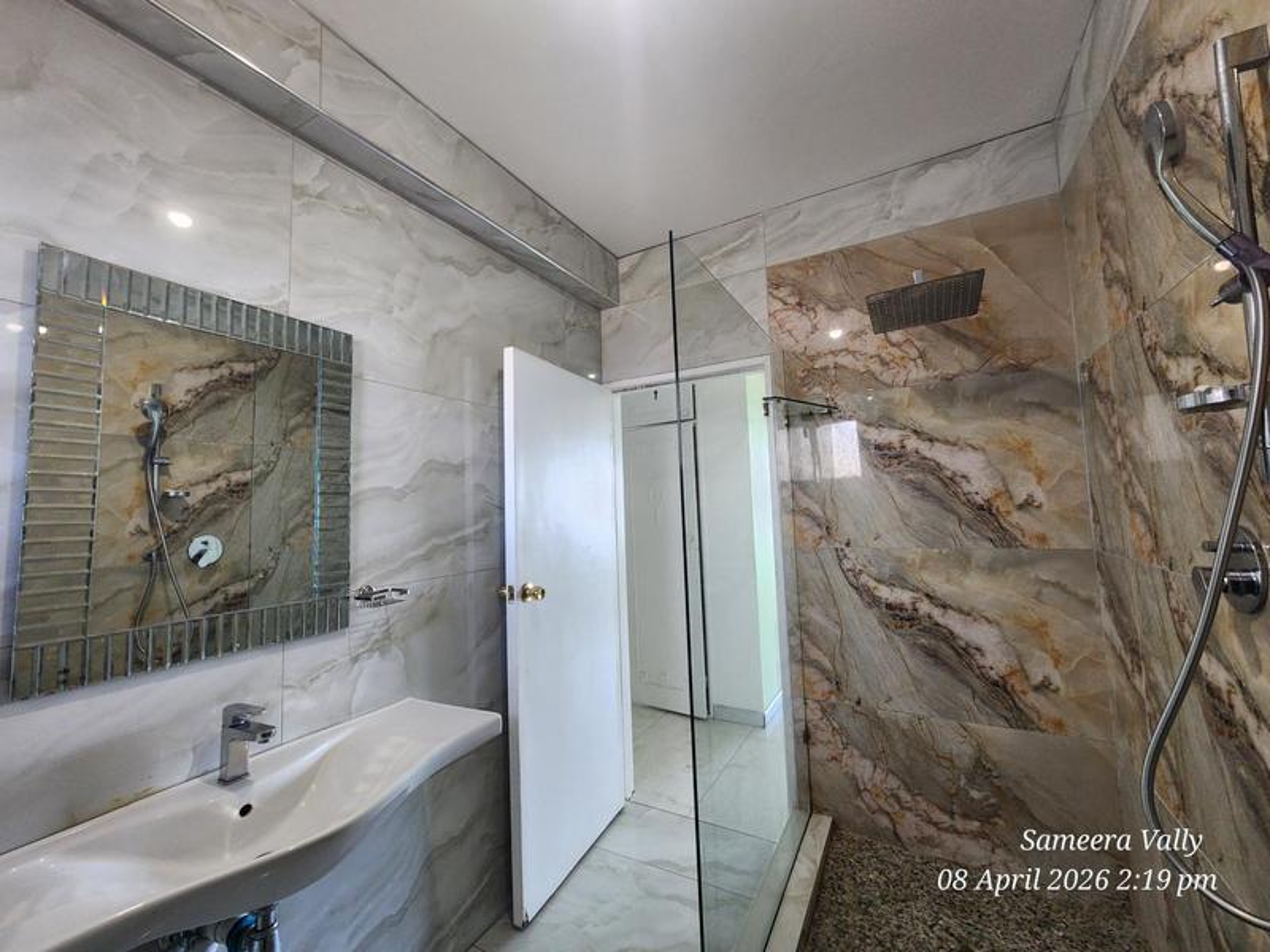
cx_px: 635
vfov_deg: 89.9
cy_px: 476
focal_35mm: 13
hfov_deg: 106.2
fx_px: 477
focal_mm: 2.2
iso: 200
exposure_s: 1/50
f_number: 2.2
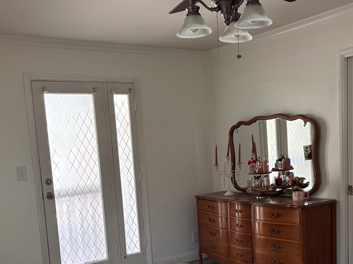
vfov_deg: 32.9
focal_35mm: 43
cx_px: 172
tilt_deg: -8.1
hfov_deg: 43.9
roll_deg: +3.0
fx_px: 438
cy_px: 202
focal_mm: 5.96
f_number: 1.6
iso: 250
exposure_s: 1/60
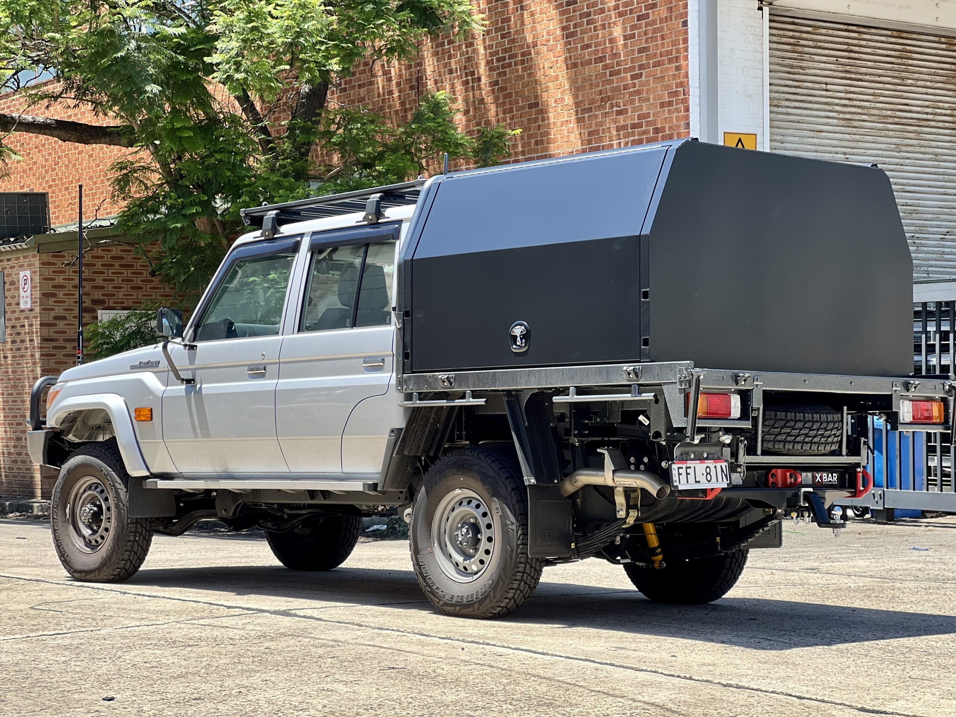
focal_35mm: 77
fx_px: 2127
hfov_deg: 25.3
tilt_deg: +2.5
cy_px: 358
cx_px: 478
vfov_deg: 19.1
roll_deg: +0.6
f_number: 2.8
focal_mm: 9
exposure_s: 1/202
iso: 25
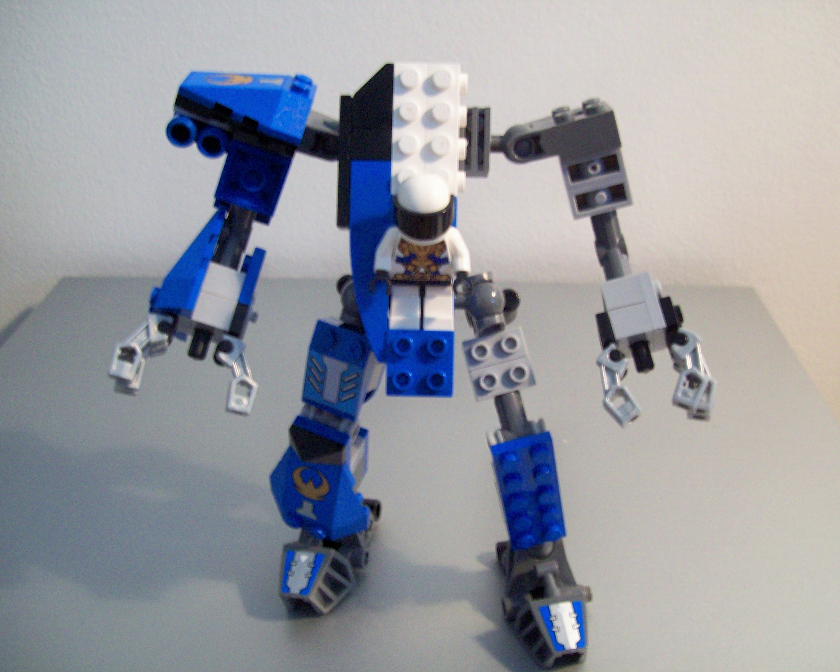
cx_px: 436
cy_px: 334
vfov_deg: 39.2
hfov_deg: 47.9
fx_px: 945
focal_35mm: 38
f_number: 2.7
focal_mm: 6
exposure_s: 1/8.6
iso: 160
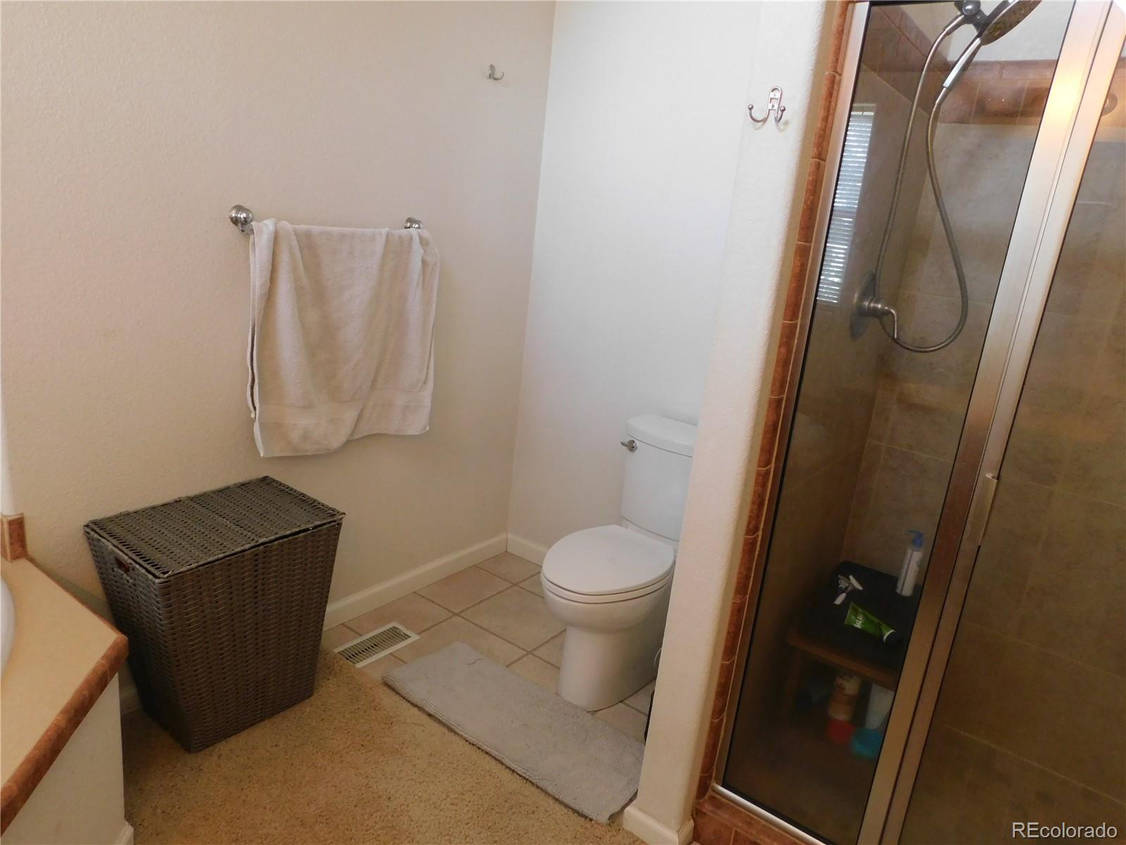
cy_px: 422
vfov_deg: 58.9
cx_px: 563
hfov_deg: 73.9
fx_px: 748
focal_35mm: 23
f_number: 3
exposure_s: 1/30
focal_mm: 4
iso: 280
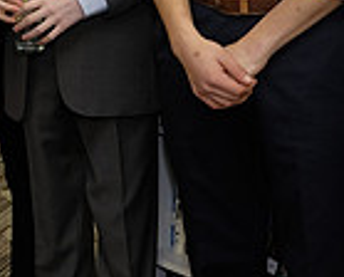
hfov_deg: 15.1
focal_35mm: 125
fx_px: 1276
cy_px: -51
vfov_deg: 12.1
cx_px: 0
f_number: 3.2
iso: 800
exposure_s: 1/180
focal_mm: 21.4
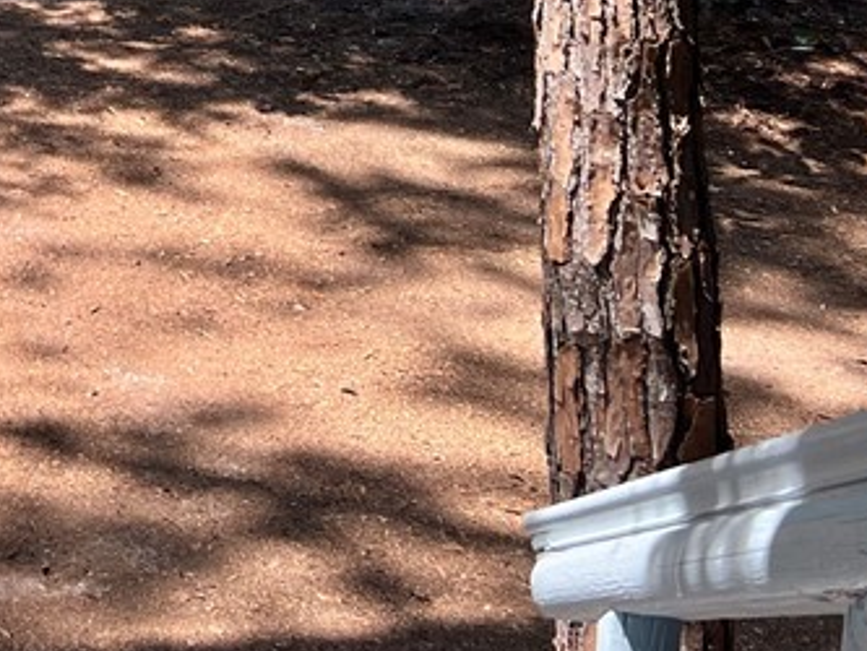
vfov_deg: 17.1
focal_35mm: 80
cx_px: -219
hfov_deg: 22.2
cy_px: -250
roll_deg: +0.3
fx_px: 2004
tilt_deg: -10.3
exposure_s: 1/769
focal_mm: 5.7
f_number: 1.5
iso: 50
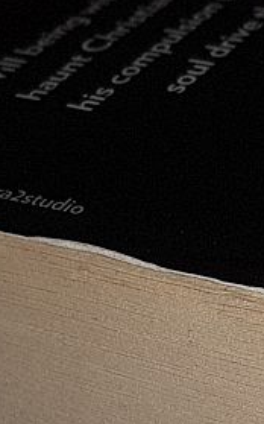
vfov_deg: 19.2
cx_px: 249
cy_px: 430
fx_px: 1211
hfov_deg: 12.3
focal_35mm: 105
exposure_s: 1/580
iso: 40
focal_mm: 3.93
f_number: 1.7
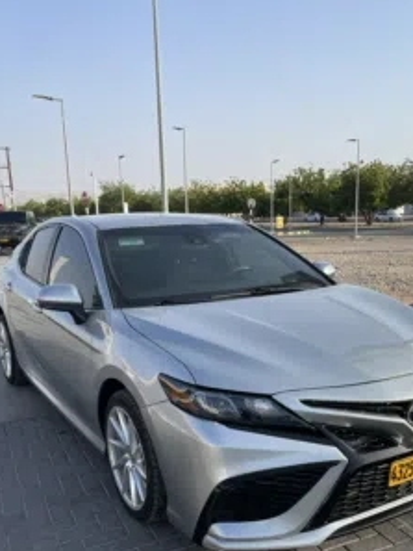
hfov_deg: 40.6
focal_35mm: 35
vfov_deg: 51.6
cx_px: 237
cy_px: 369
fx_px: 556
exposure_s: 1/2053
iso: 32
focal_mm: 4.2
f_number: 1.6
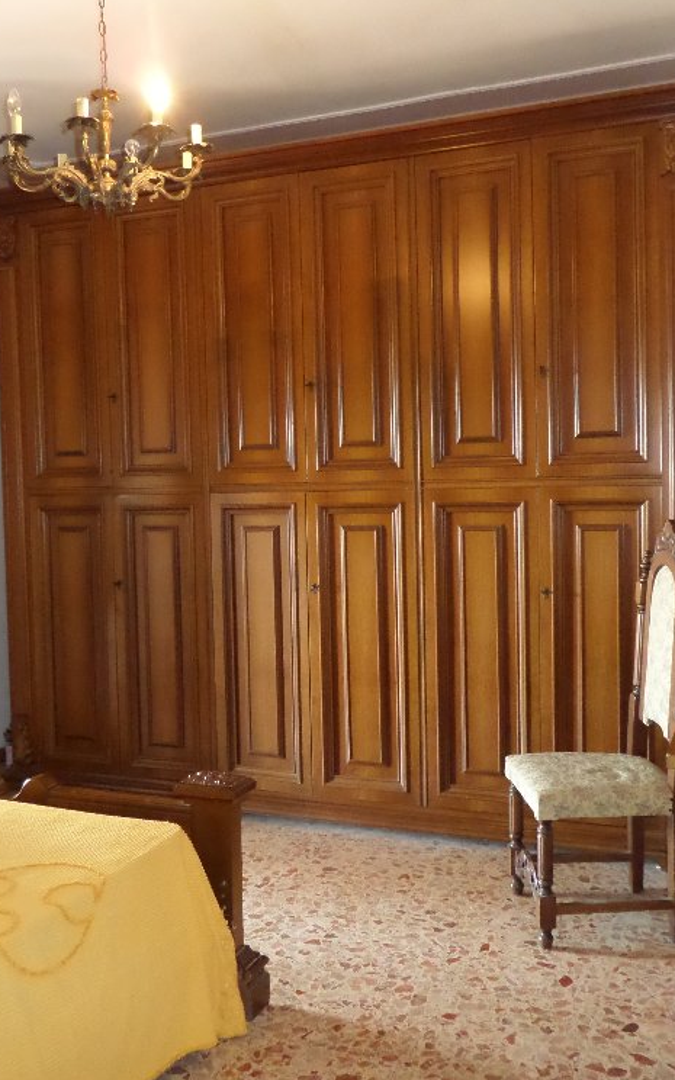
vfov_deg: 55.3
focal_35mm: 35
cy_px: 525
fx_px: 1030
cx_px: 327
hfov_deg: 36.3
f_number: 3.1
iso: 400
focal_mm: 4.3
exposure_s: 1/20
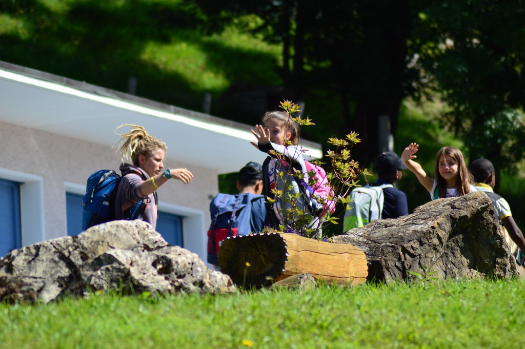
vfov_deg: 4.9
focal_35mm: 278
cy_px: 174
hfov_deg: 7.4
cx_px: 262
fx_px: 4044
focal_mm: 185
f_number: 4.5
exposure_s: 1/640
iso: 100
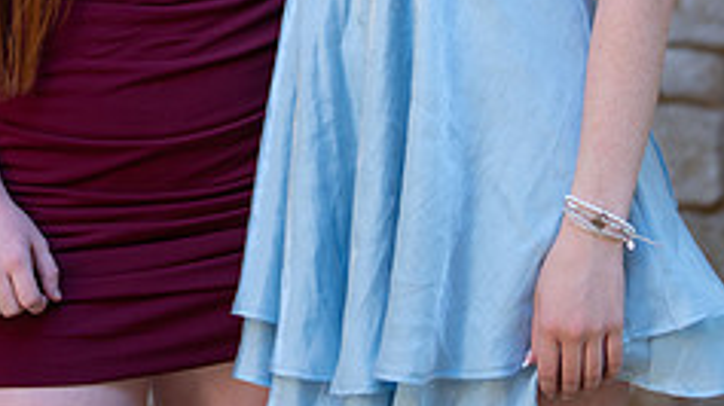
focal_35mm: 142
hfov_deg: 15.1
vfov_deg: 8.3
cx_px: 342
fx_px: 2725
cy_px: -198
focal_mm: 50
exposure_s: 1/800
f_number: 1.2
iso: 200
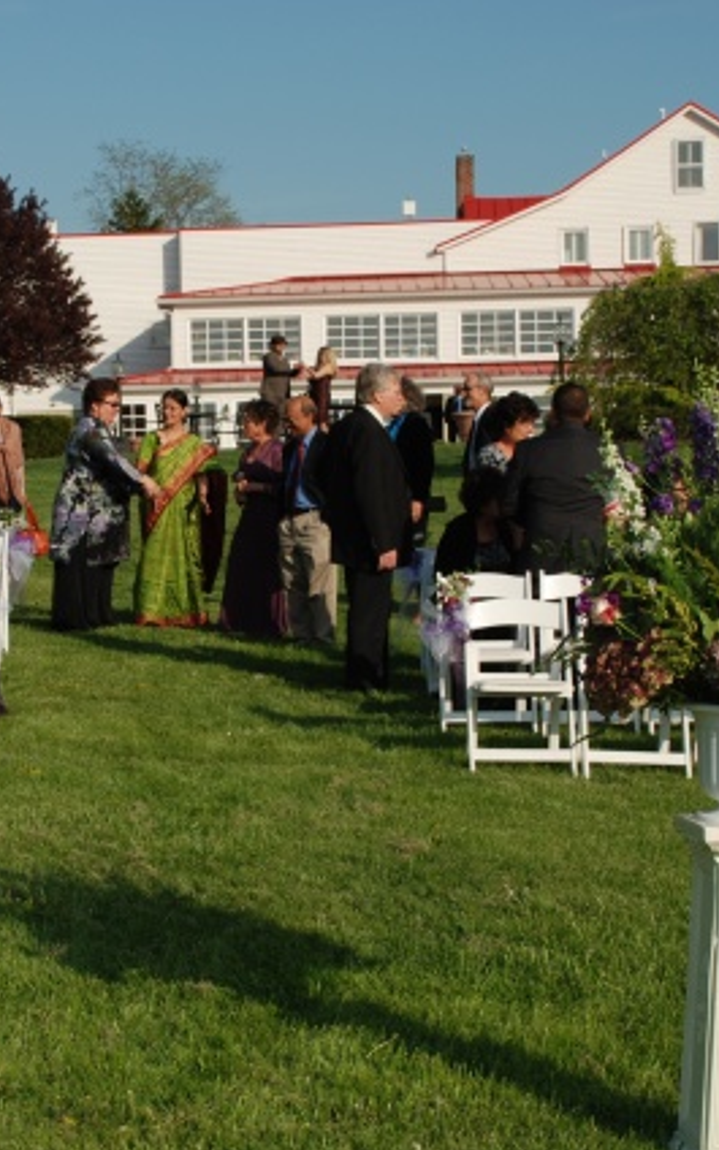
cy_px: 575
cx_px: 222
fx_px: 2532
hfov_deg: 16.1
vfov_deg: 25.6
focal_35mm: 81
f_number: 10
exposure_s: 1/200
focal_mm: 35
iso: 100
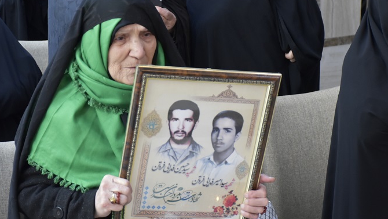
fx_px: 1122
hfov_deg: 19.6
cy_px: 128
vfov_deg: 11.1
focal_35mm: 109
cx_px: 191
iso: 1800
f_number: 5
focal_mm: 62
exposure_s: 1/125
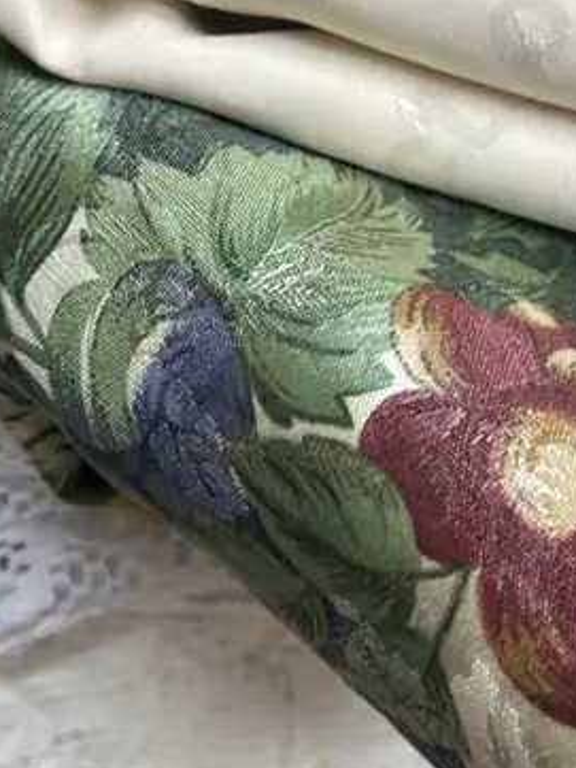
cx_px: 249
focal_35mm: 68
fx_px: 1508
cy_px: 402
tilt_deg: -39.8
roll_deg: -5.2
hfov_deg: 21.6
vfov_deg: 28.5
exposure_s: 1/50
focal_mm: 6.86
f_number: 1.78
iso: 160
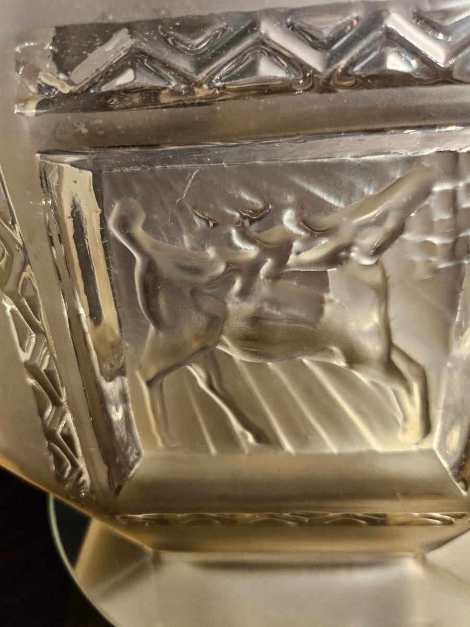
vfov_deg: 71.6
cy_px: 314
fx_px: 434
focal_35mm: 24
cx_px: 235
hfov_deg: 56.8
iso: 200
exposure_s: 1/100
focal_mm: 5
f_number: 1.8
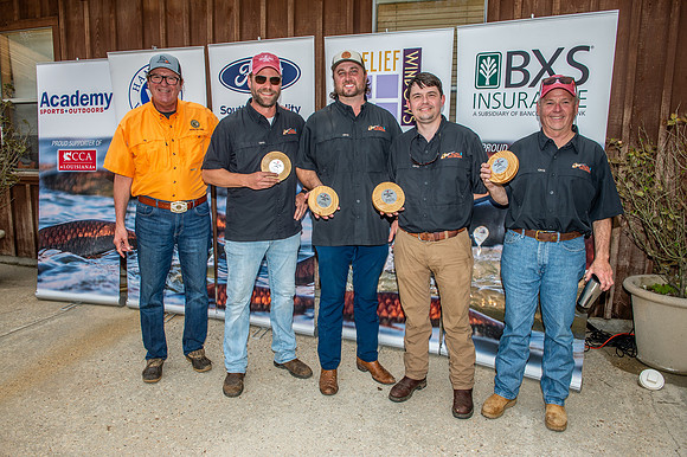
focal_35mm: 27
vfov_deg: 47.9
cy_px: 228
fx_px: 515
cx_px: 344
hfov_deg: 67.4
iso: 160
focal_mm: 27
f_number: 6.3
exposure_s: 1/200
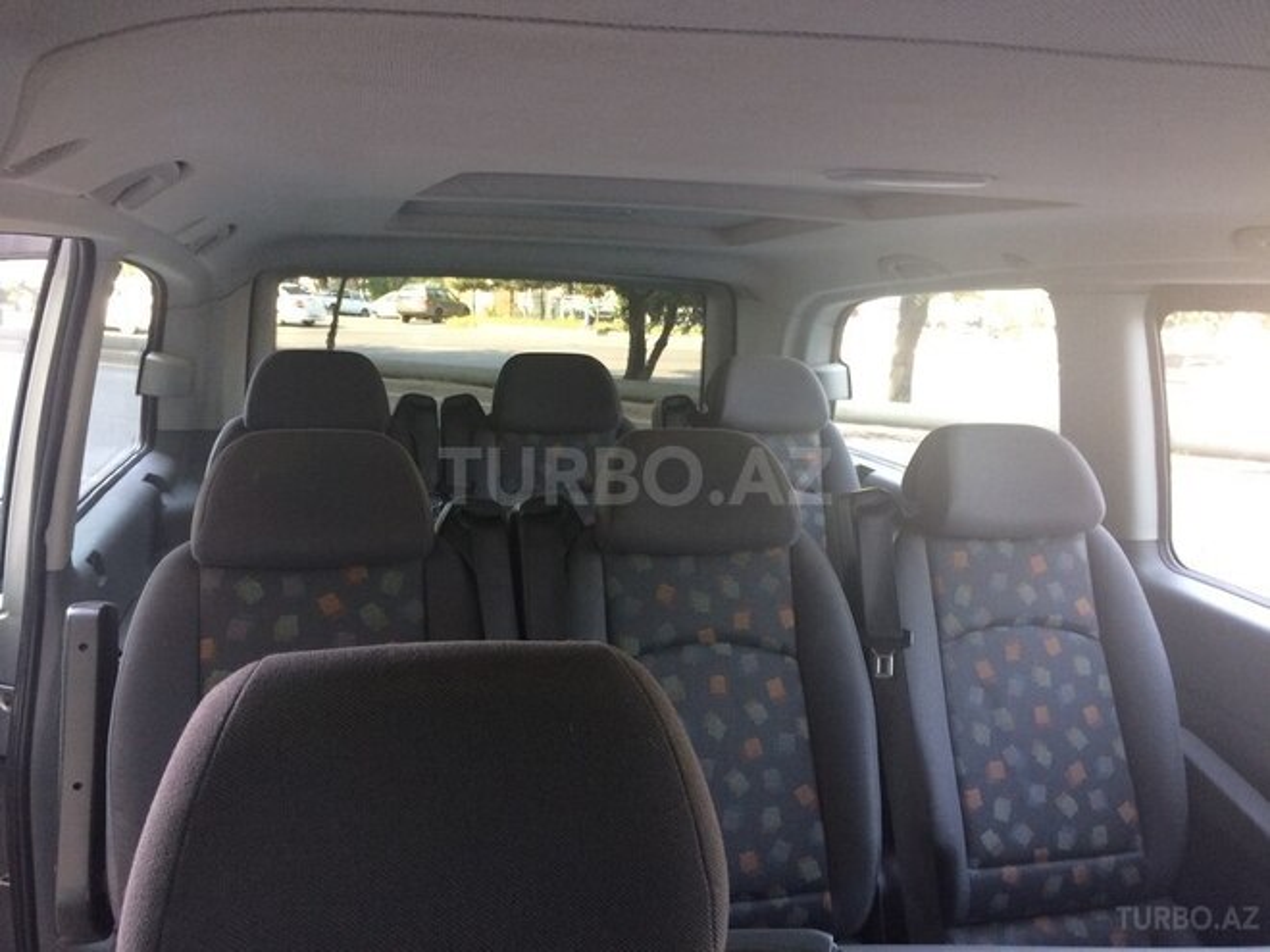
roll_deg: -0.8
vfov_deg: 48.2
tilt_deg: -8.3
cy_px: 476
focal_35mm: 29
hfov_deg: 61.7
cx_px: 635
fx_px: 1064
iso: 50
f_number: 2.2
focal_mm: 4.15
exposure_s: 1/33
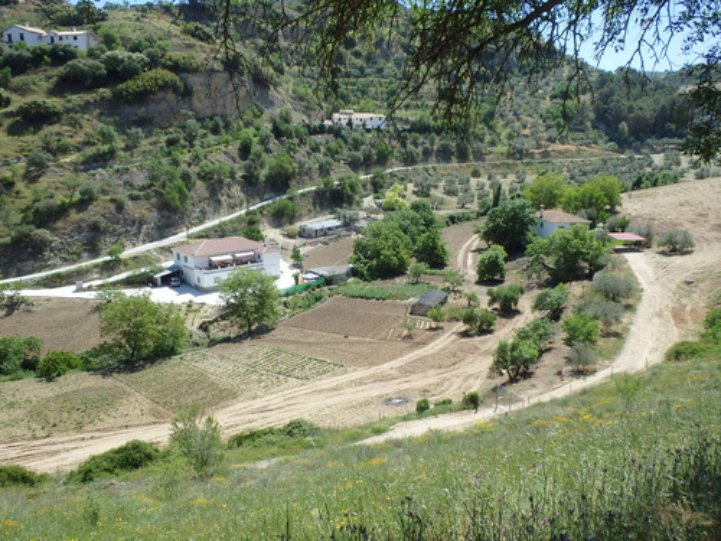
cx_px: 360
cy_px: 270
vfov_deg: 49.7
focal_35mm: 28
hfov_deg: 63.4
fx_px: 583
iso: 125
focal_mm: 5
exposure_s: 1/800
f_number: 3.9
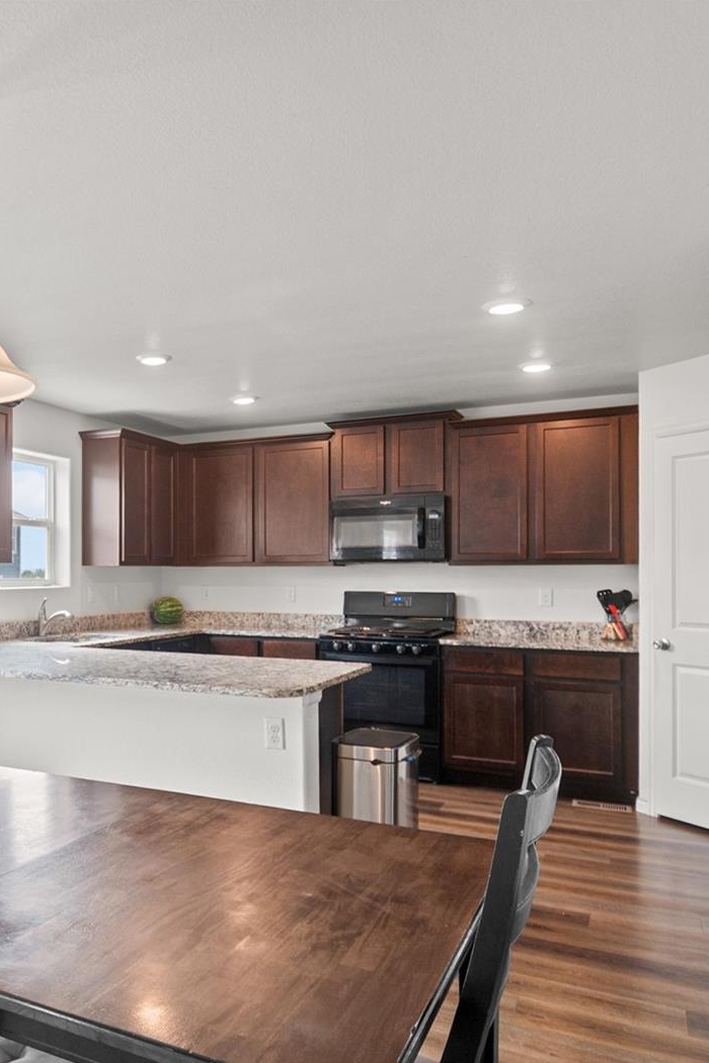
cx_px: 87
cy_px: 536
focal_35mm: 30
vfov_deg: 62.3
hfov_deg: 41.0
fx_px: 879
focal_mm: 13
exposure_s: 1/20
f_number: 4
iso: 200
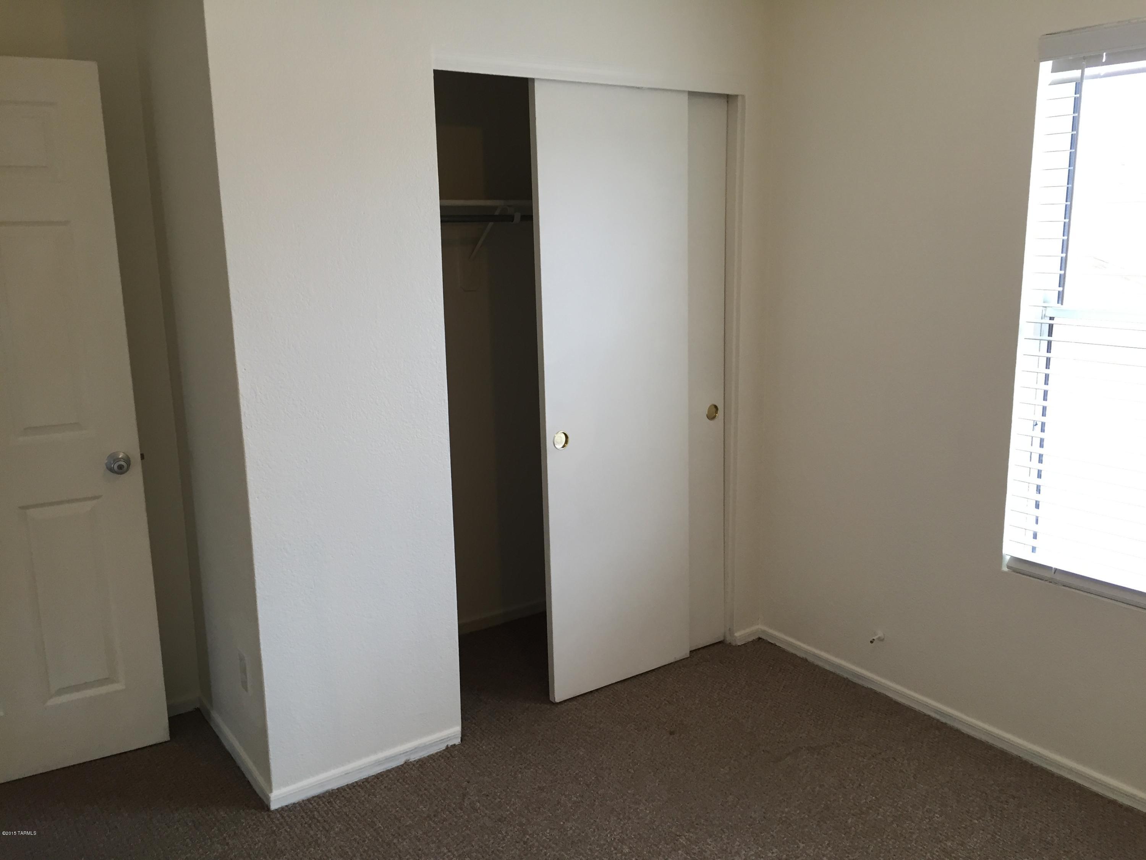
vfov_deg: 48.2
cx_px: 573
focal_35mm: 29
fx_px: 960
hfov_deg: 61.7
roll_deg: +0.0
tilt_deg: -11.9
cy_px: 430
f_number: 2.2
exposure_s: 1/30
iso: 40
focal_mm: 4.15
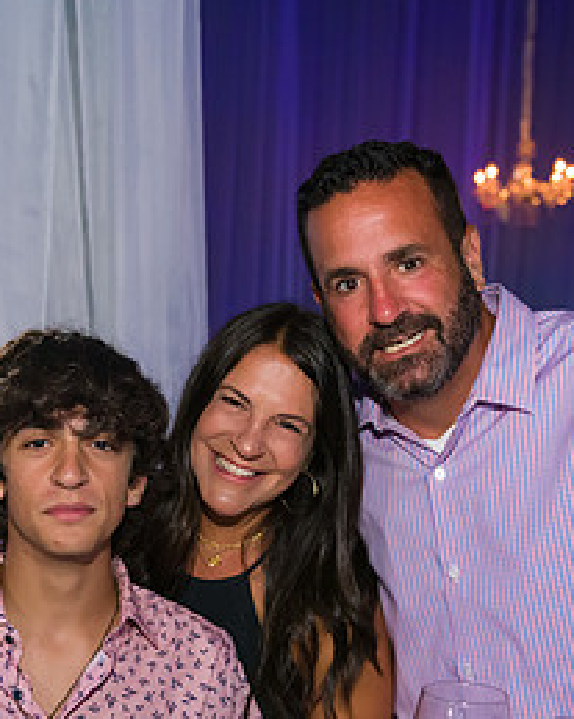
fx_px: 1296
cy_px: 504
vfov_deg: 30.6
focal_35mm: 61
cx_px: 97
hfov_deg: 24.5
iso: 1600
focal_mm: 29
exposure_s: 1/125
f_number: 3.2
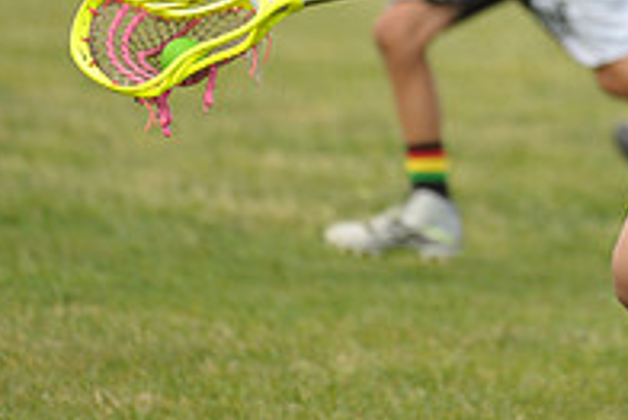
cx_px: 574
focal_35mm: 827
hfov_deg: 2.5
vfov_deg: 1.7
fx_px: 14437
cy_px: -157
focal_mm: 280
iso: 800
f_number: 4
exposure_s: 1/2000
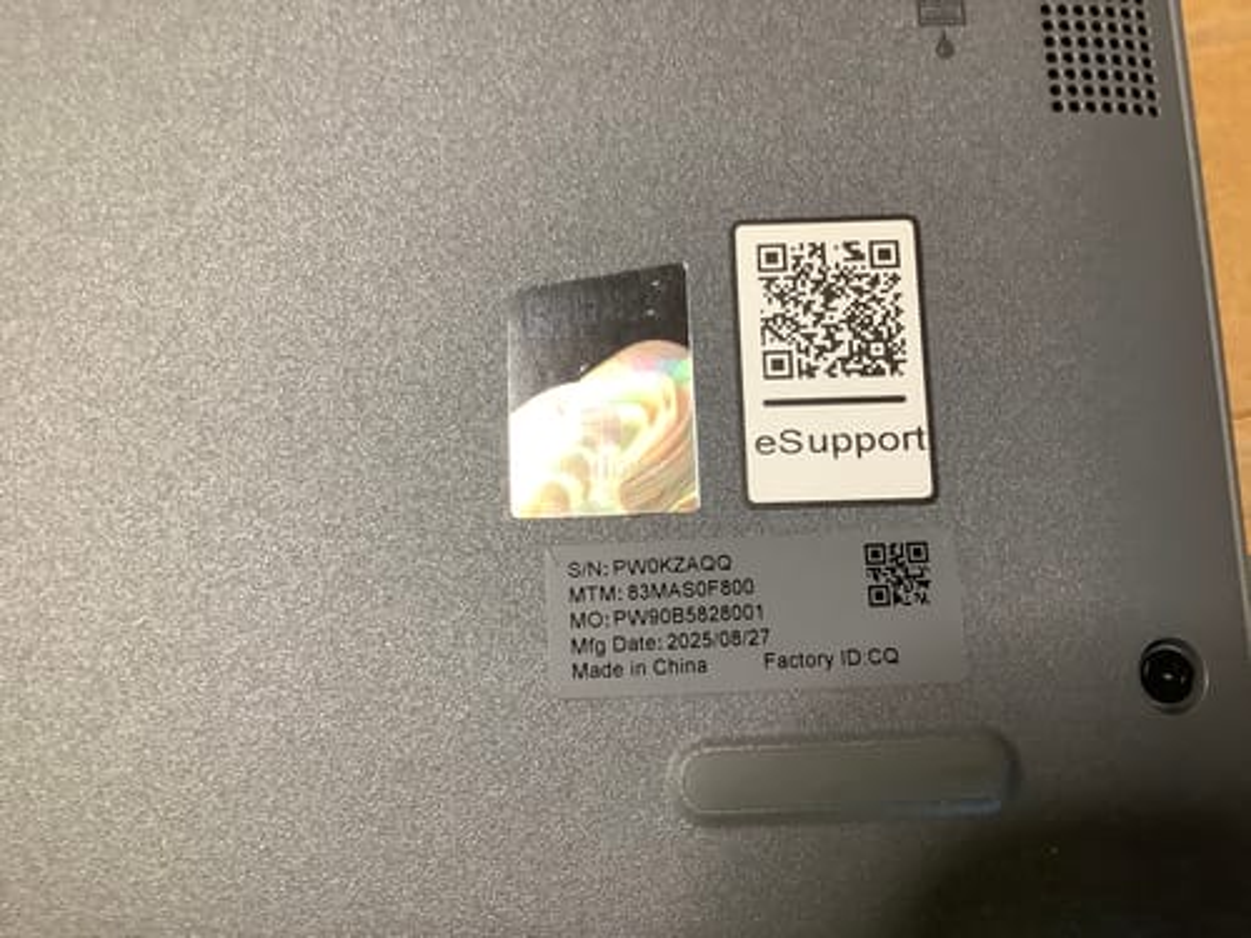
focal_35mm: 31
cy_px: 469
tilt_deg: -79.3
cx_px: 626
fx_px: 1120
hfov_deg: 58.4
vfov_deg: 45.4
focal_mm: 3.3
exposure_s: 1/50
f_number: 2.4
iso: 200
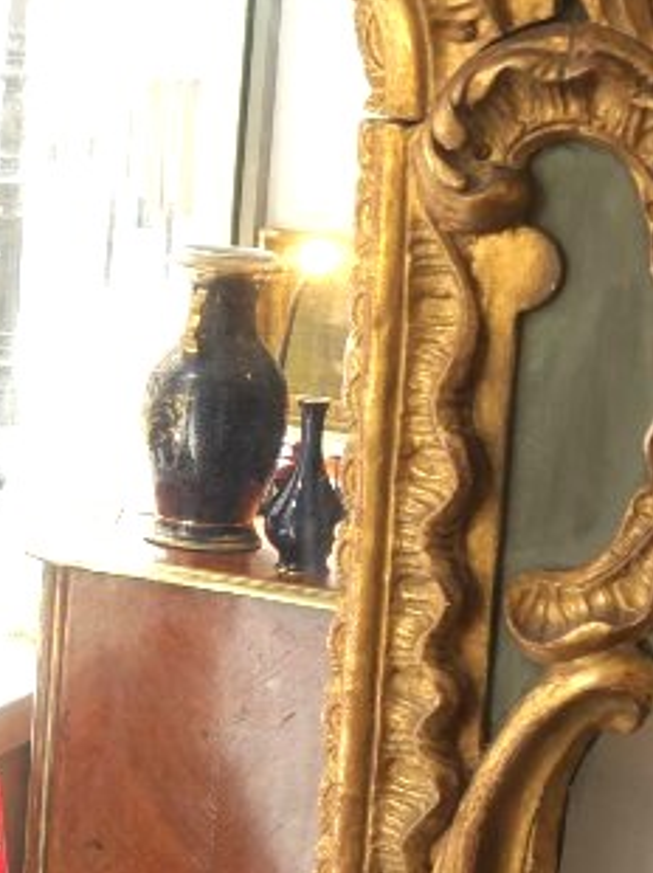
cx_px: -104
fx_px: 2342
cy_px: 583
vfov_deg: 21.0
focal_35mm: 93
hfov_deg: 15.4
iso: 320
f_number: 4.5
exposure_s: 1/60
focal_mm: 12
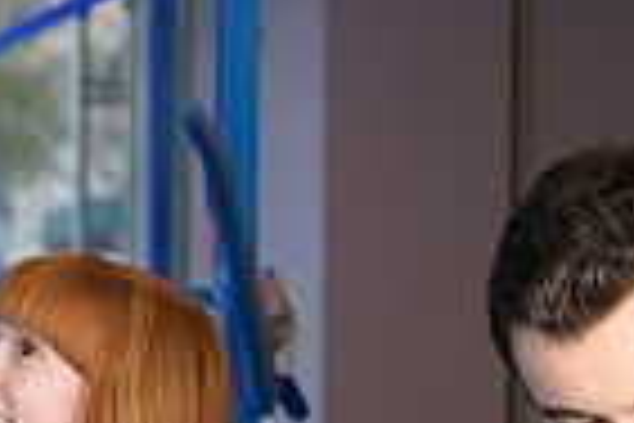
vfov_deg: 7.8
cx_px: -436
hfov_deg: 11.2
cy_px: 538
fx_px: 3046
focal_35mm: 173
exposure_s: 1/125
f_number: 3.2
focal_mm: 42
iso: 400
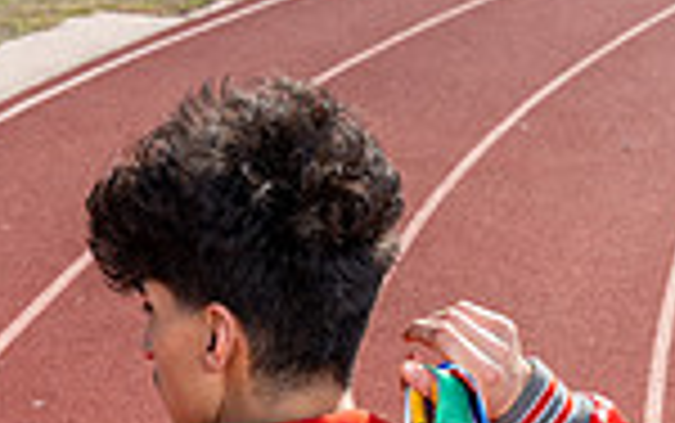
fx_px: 2136
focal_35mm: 116
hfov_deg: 18.0
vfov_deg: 10.1
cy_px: 945
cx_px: 360
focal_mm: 38
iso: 125
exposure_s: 1/200
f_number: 9
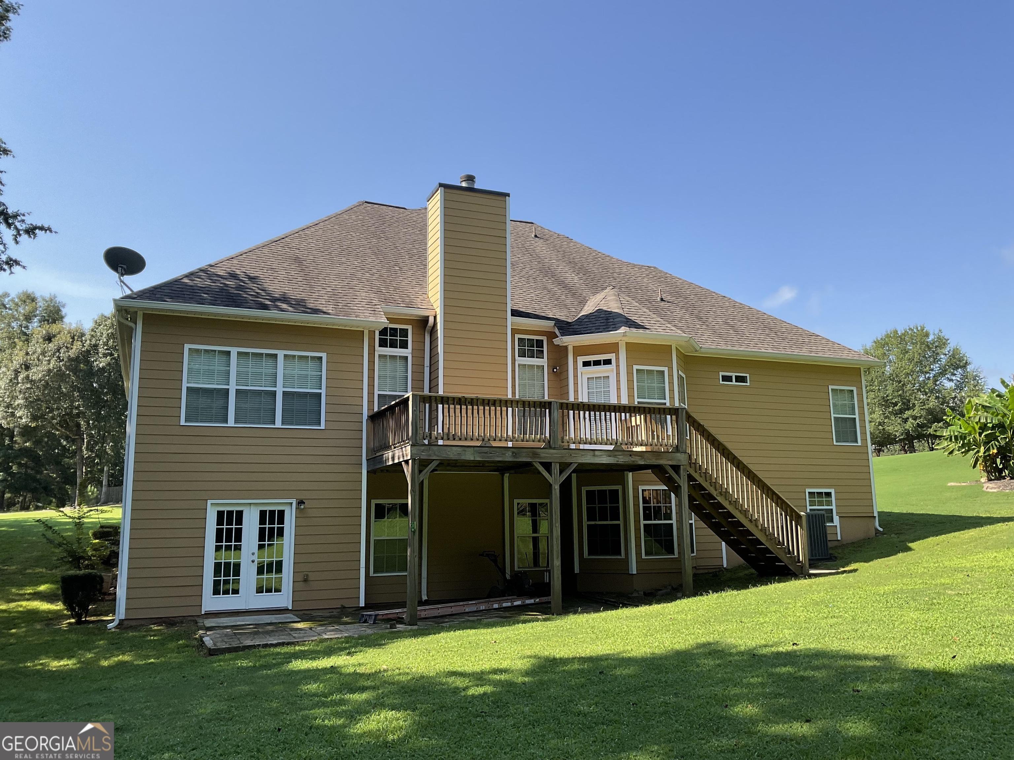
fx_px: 849
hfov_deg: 61.7
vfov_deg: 48.2
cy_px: 380
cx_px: 507
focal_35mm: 29
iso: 16
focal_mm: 3
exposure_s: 1/962
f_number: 1.8
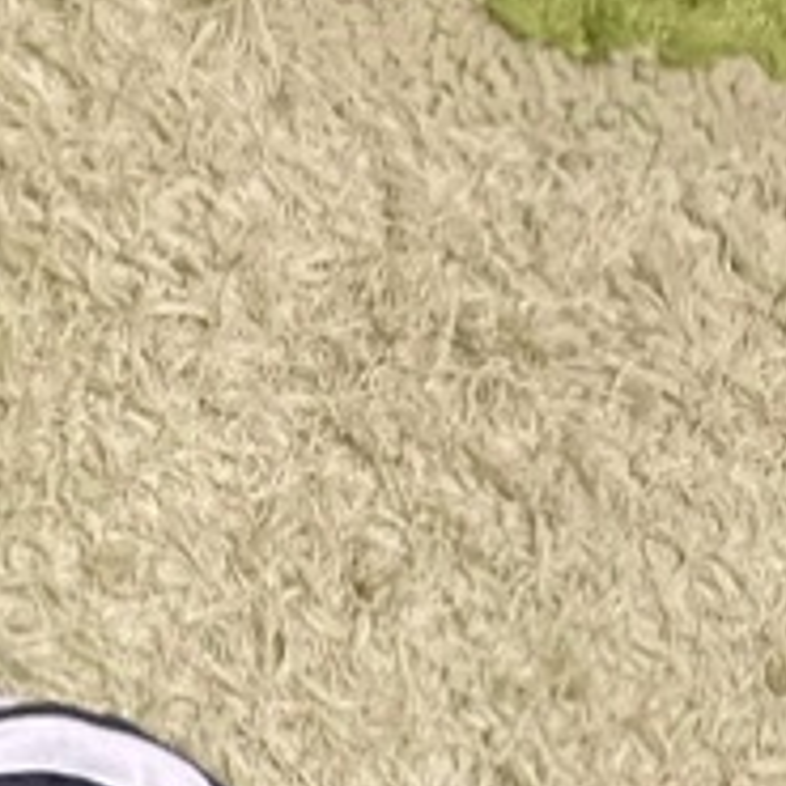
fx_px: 3185
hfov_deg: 12.4
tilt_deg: -81.9
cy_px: 2027
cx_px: -790
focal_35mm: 124
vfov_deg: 11.2
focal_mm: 5.1
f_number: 1.6
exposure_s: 1/30
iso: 800
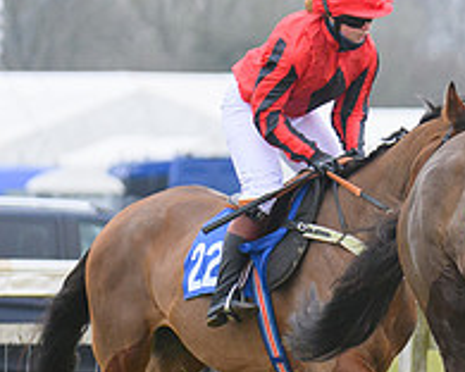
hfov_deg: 2.7
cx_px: 671
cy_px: 208
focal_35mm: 715
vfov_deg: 2.2
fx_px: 9840
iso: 1250
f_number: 5
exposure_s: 1/1250
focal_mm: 180
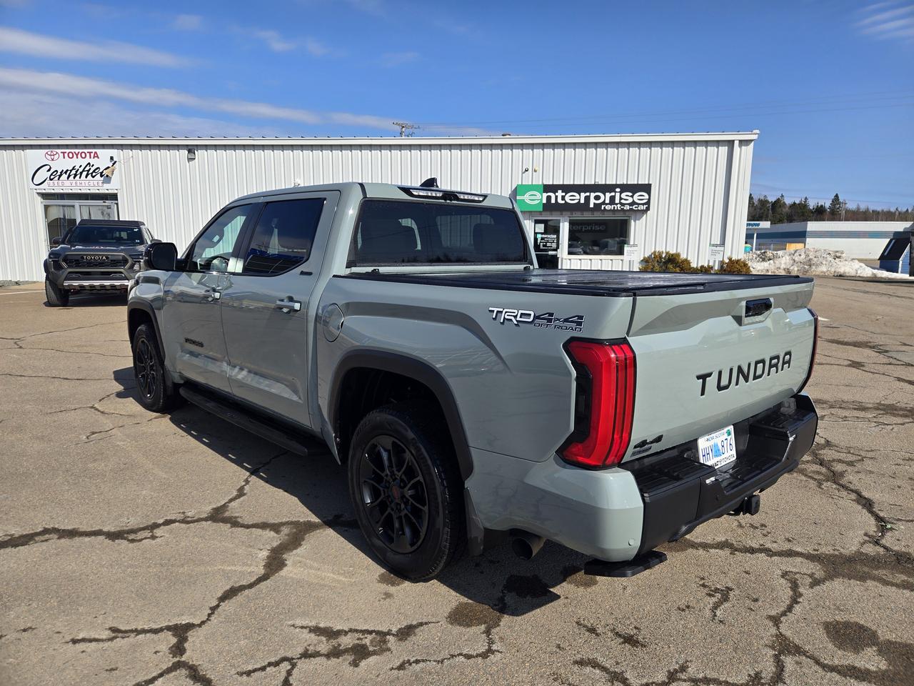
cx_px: 457
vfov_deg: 58.9
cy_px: 343
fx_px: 607
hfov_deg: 73.9
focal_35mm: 23
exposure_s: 1/2271
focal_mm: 5.4
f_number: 1.8
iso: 25
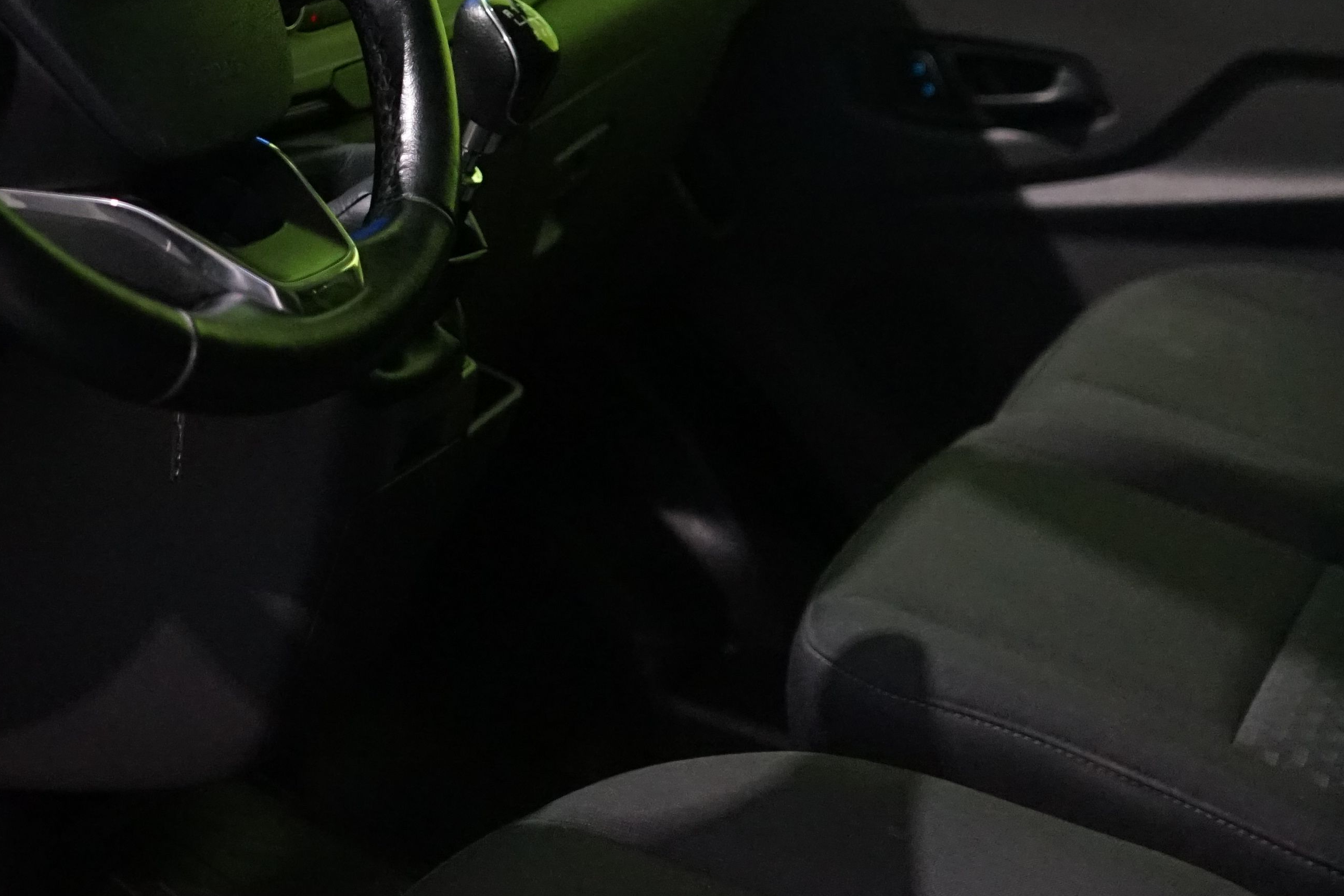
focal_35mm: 72
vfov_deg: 18.5
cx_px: 349
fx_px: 2688
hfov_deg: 27.7
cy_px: 52
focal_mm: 31
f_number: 4
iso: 5000
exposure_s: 1/160
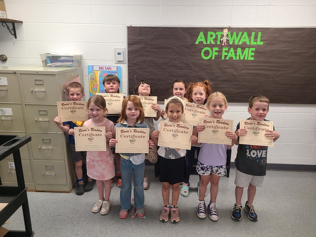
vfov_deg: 53.1
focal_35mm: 26
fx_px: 237
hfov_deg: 67.3
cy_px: 118
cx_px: 158
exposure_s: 1/60
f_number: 1.8
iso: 80
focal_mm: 5.4
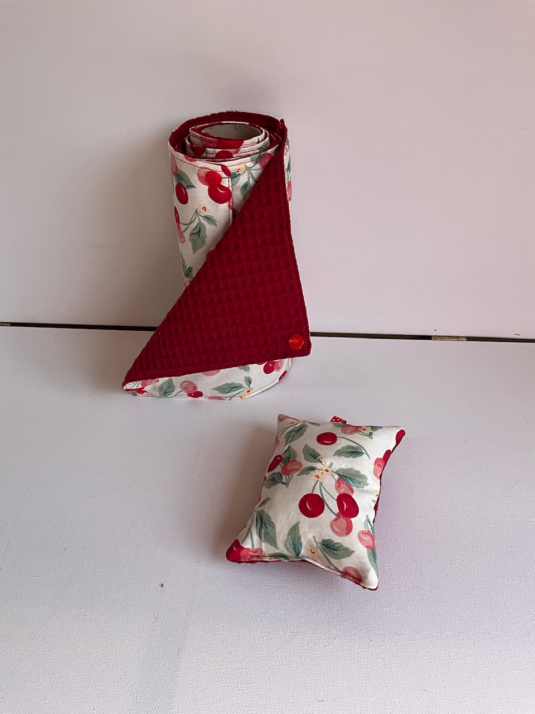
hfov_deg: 48.2
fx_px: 598
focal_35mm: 29
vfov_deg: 61.7
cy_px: 357
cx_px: 268
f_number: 1.8
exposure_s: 1/419
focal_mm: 3
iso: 25
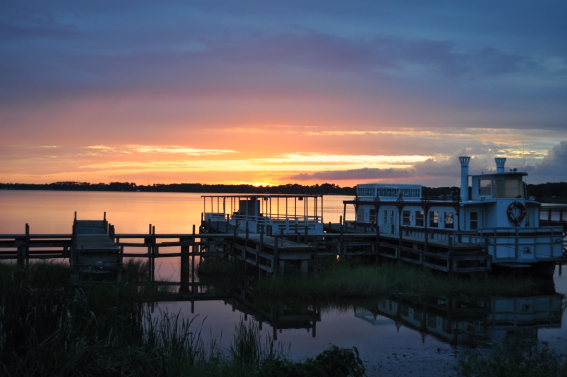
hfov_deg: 45.0
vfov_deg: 30.8
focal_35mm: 44
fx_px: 684
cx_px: 284
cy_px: 188
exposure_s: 1/60
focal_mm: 29
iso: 500
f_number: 4.5
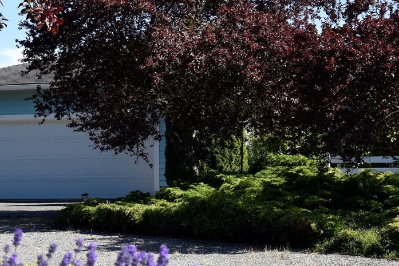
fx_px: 907
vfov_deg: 16.7
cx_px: 169
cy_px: 141
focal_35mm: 82
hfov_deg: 24.8
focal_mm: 35
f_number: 8
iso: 100
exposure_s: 1/200
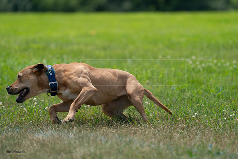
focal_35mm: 306
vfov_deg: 4.5
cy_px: 80
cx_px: 119
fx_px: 2023
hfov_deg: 6.7
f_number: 6.3
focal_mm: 306
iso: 1250
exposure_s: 1/4000
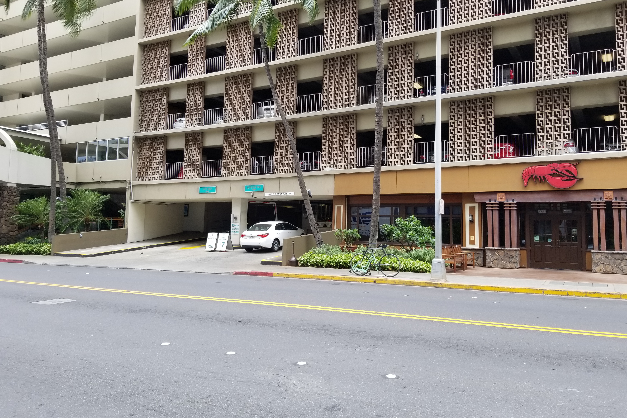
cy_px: 189
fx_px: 488
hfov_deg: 65.5
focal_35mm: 28
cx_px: 322
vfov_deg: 46.3
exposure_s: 1/492
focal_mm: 4.25
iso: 50
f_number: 1.7
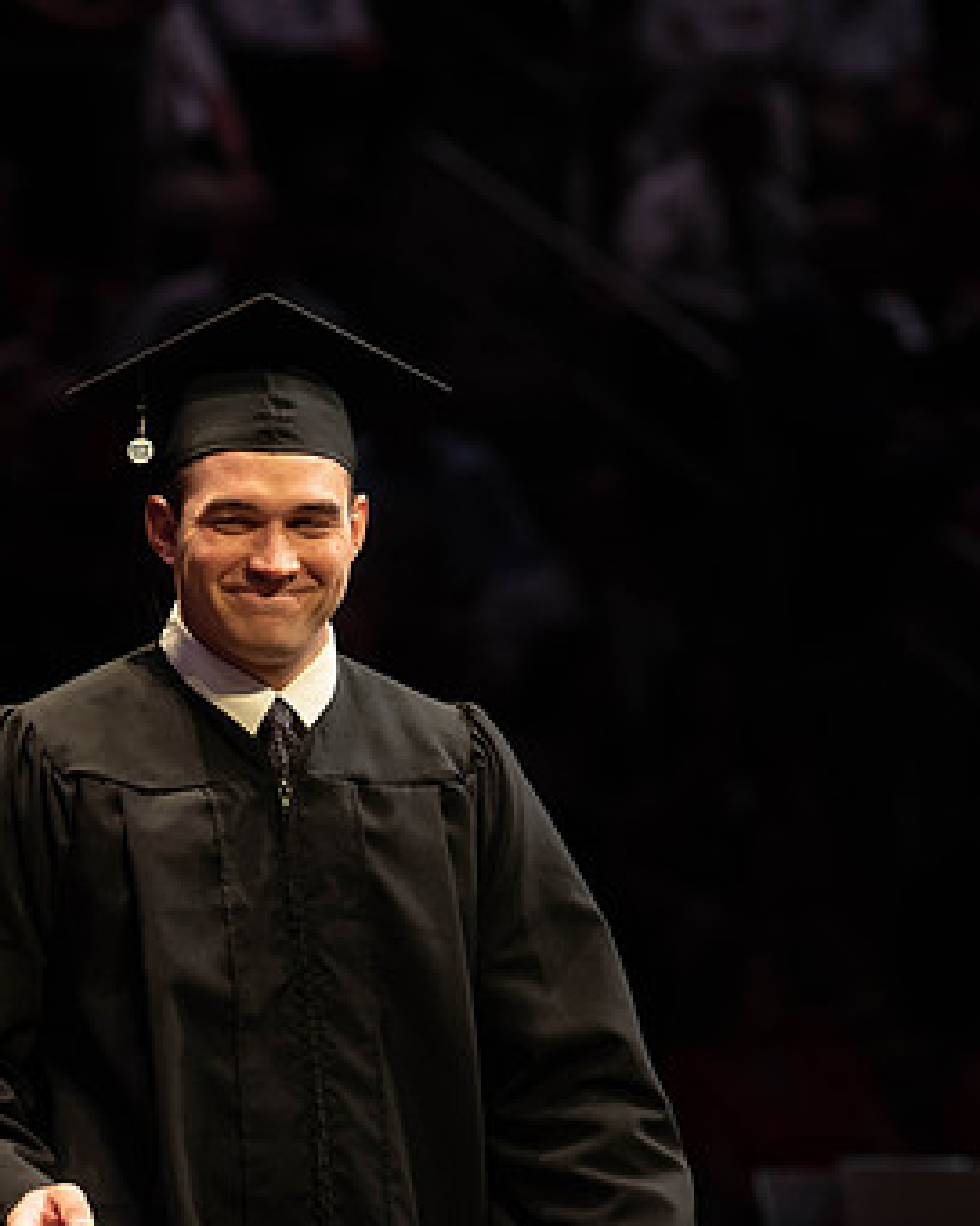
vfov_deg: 6.3
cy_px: 656
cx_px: 401
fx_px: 11063
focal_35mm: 305
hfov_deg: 5.1
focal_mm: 190
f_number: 4.5
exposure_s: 1/320
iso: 1600
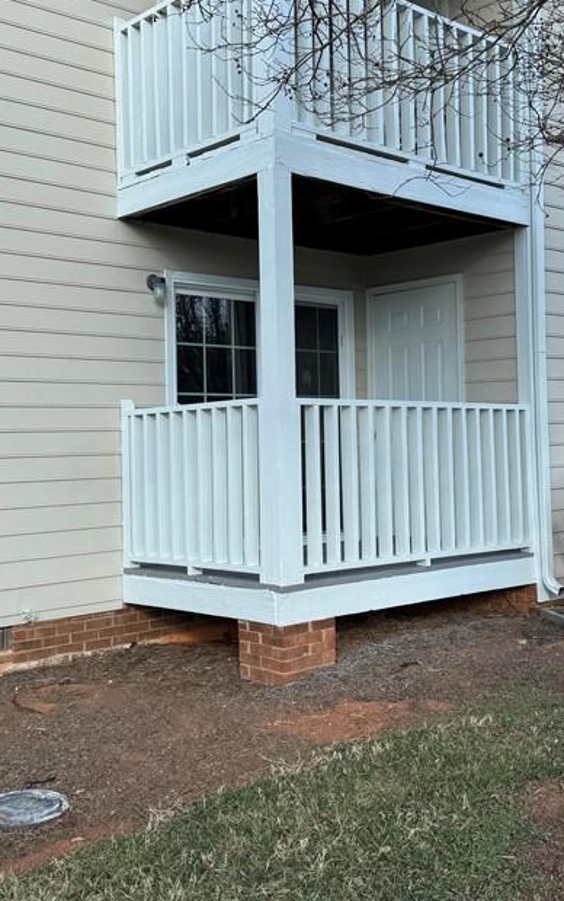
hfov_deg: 30.5
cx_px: 310
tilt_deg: +1.6
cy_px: 411
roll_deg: +1.1
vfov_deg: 47.1
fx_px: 1032
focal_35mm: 42
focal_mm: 6.76
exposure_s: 1/1076
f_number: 1.78
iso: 80
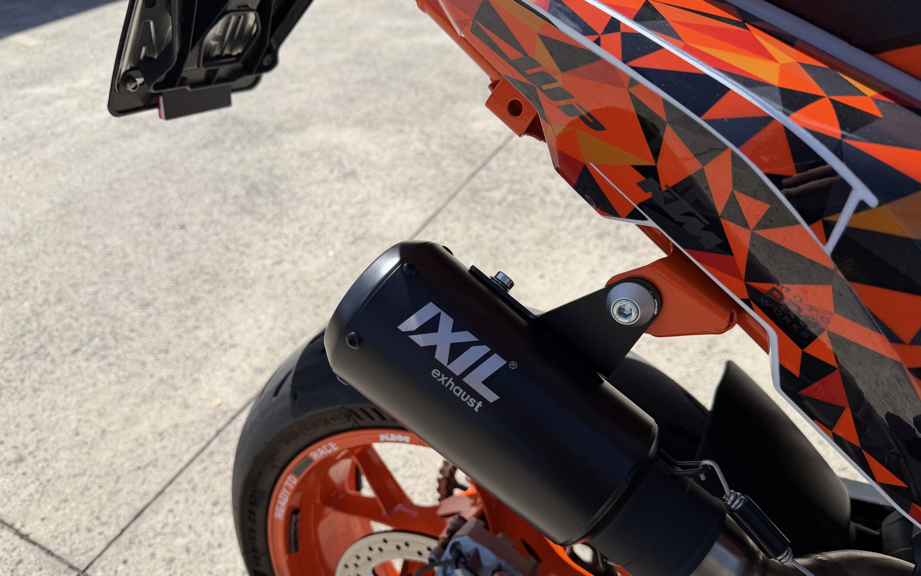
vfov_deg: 47.4
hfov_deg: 70.4
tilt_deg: -38.5
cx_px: 454
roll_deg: +7.8
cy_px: 337
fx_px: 653
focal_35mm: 26
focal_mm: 6.76
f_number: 1.78
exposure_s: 1/4167
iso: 80
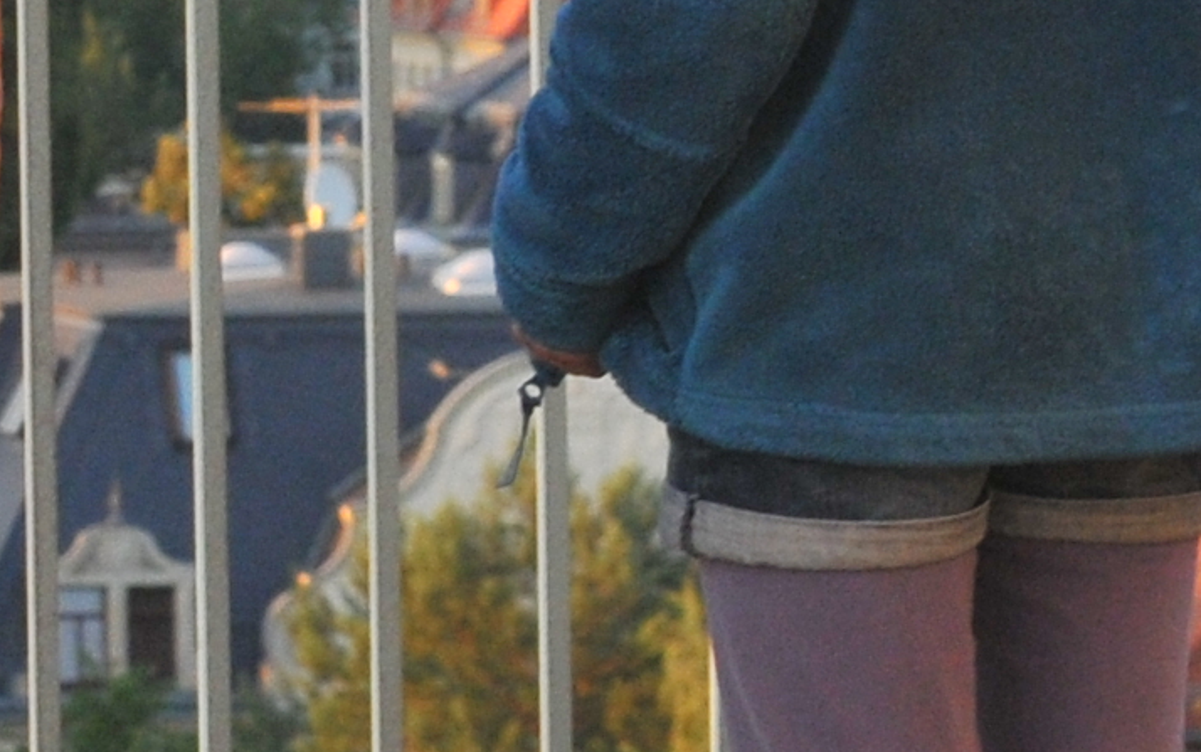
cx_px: -1006
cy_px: -274
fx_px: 16506
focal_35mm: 504
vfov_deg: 2.6
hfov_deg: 4.1
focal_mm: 55
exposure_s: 1/80
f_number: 9
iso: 400
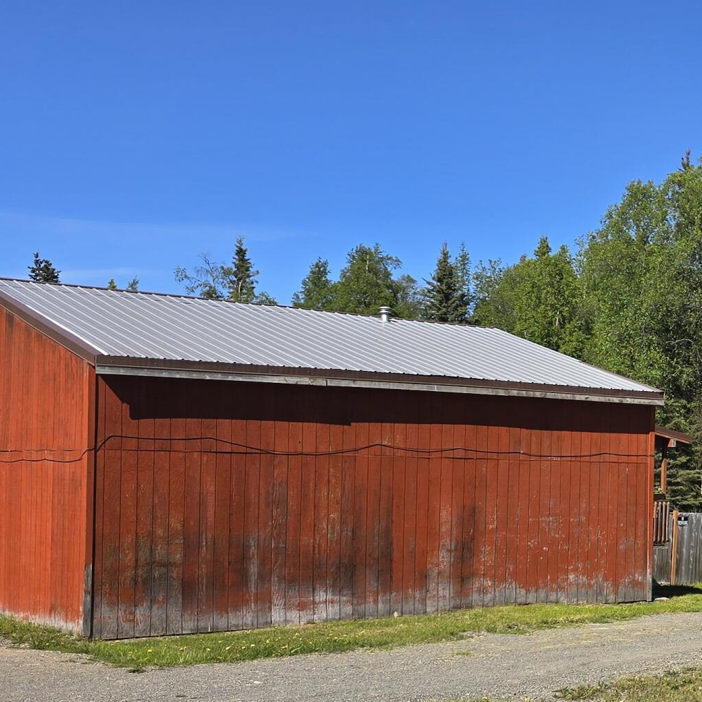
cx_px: 780
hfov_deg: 26.3
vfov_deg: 28.3
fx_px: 1377
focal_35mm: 60
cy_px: 509
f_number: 1.7
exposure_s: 1/944
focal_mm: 6.3
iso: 12
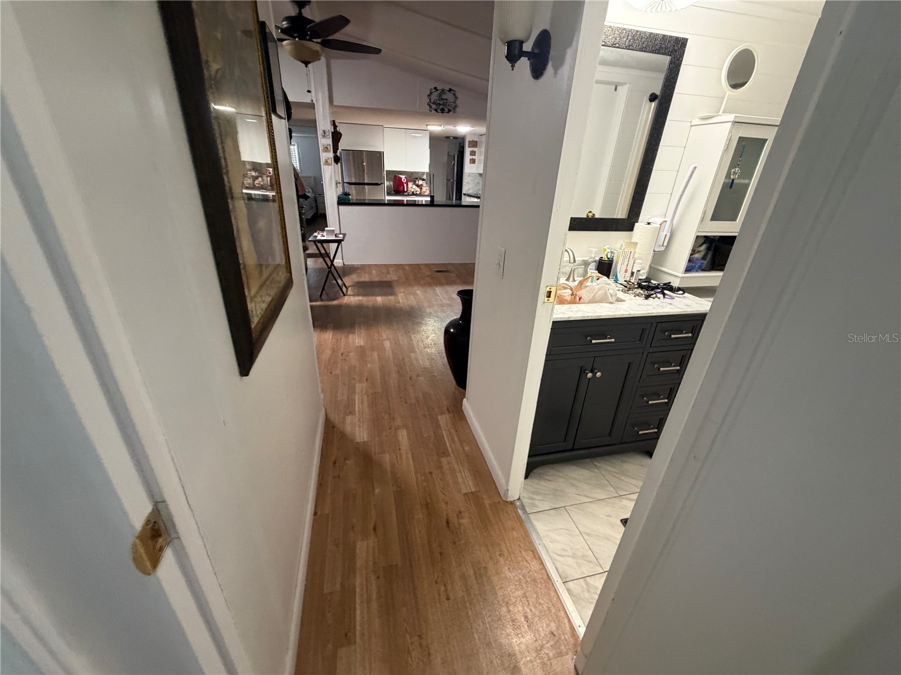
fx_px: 364
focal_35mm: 14
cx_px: 450
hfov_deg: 102.1
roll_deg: -1.0
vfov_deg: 85.7
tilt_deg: -27.2
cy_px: 338
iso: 400
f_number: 2.2
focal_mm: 2.22
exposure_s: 1/60
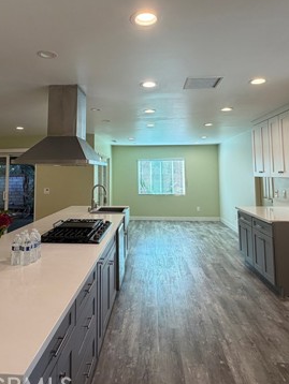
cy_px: 145
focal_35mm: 25
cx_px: 129
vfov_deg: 68.3
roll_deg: +0.1
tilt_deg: +5.8
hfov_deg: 54.8
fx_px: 278
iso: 125
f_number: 2.2
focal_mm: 2.22
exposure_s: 1/120
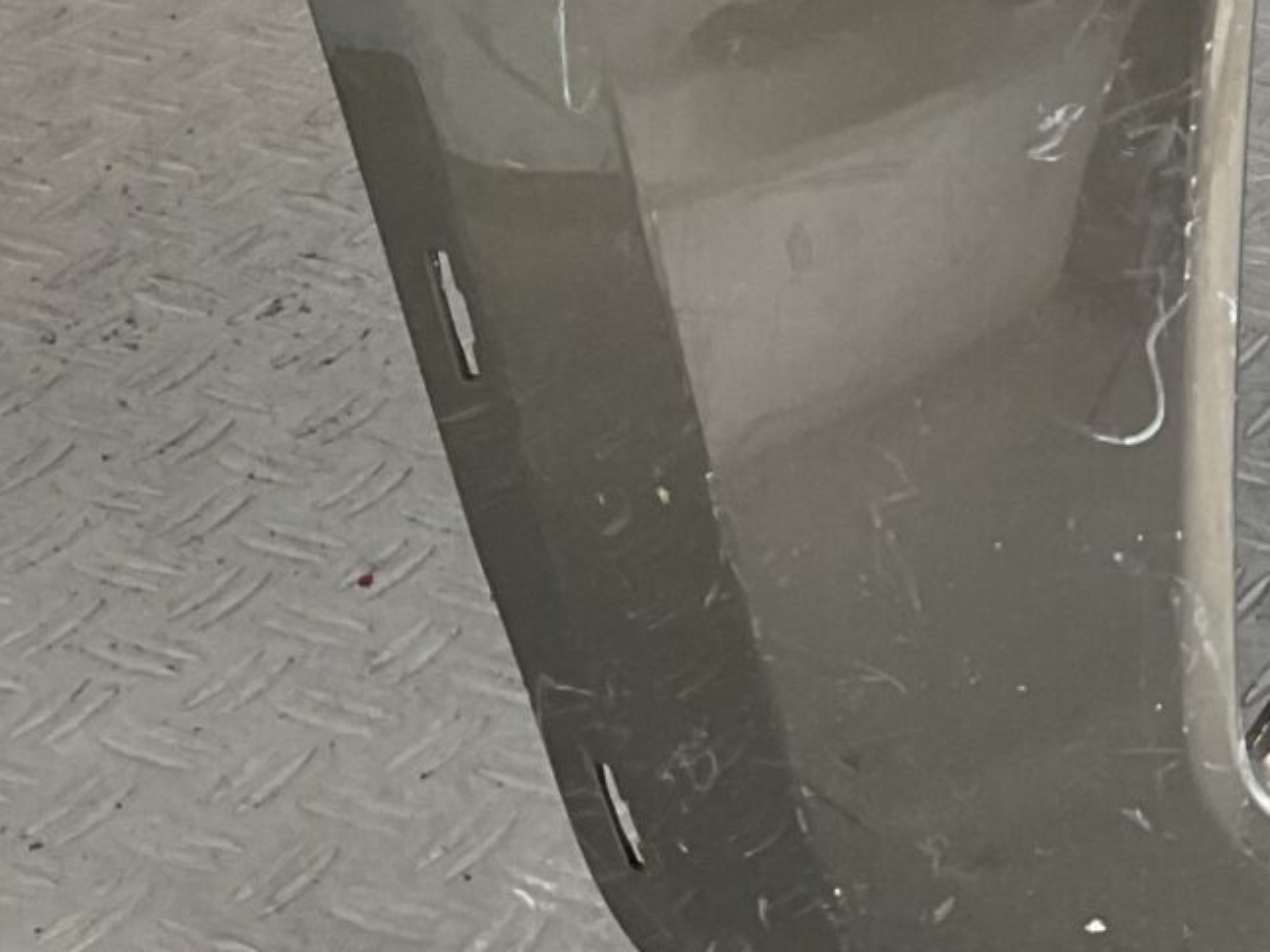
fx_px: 4218
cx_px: 1999
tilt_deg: -23.7
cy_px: -118
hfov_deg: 15.6
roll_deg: -9.6
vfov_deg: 12.6
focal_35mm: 115
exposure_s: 1/324
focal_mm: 3
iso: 16
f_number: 1.8
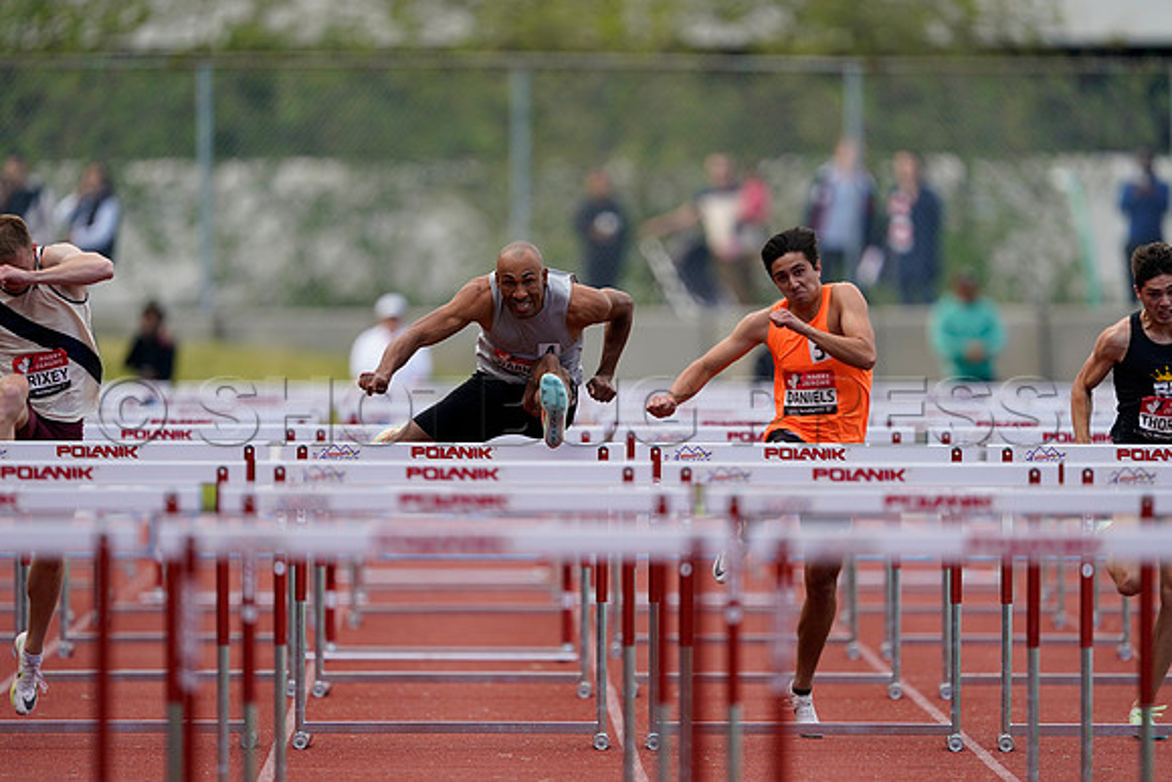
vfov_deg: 2.3
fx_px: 19537
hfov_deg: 3.4
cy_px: 391
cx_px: 586
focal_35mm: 600
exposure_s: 1/1600
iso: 800
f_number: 4
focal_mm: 600
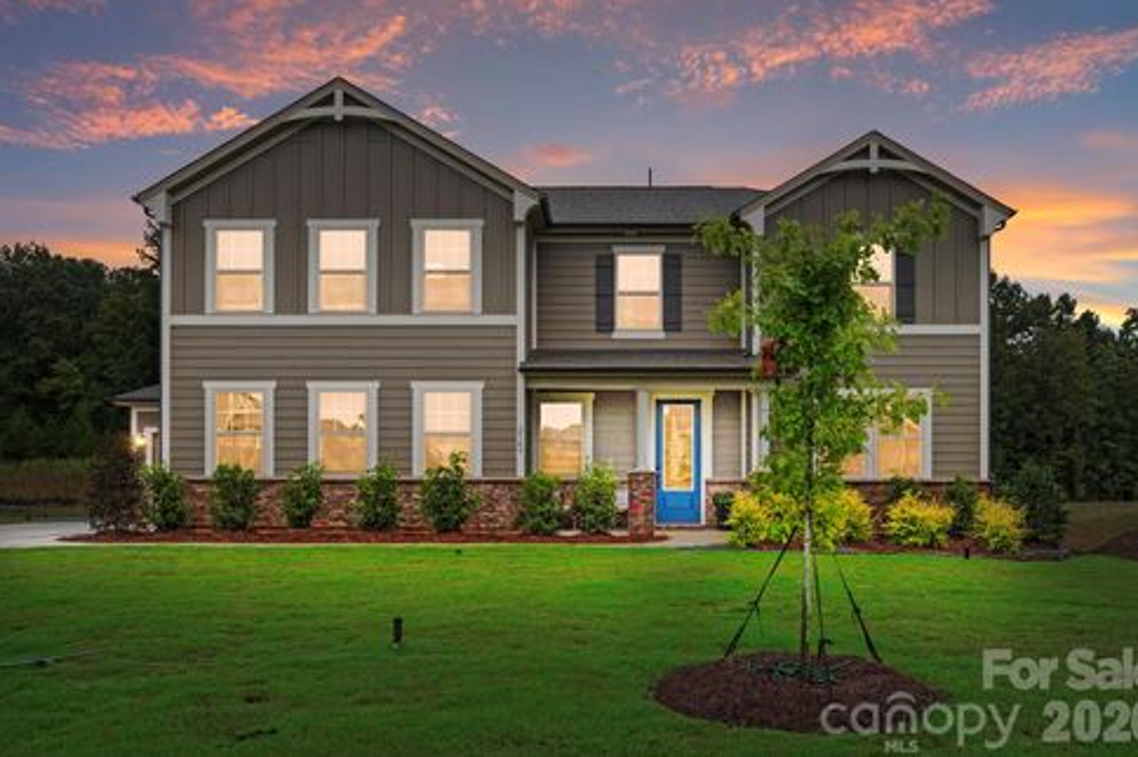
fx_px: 979
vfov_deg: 42.3
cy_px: 370
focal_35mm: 31
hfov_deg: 60.3
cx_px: 578
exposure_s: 1/160
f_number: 4.5
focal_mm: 20
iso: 100
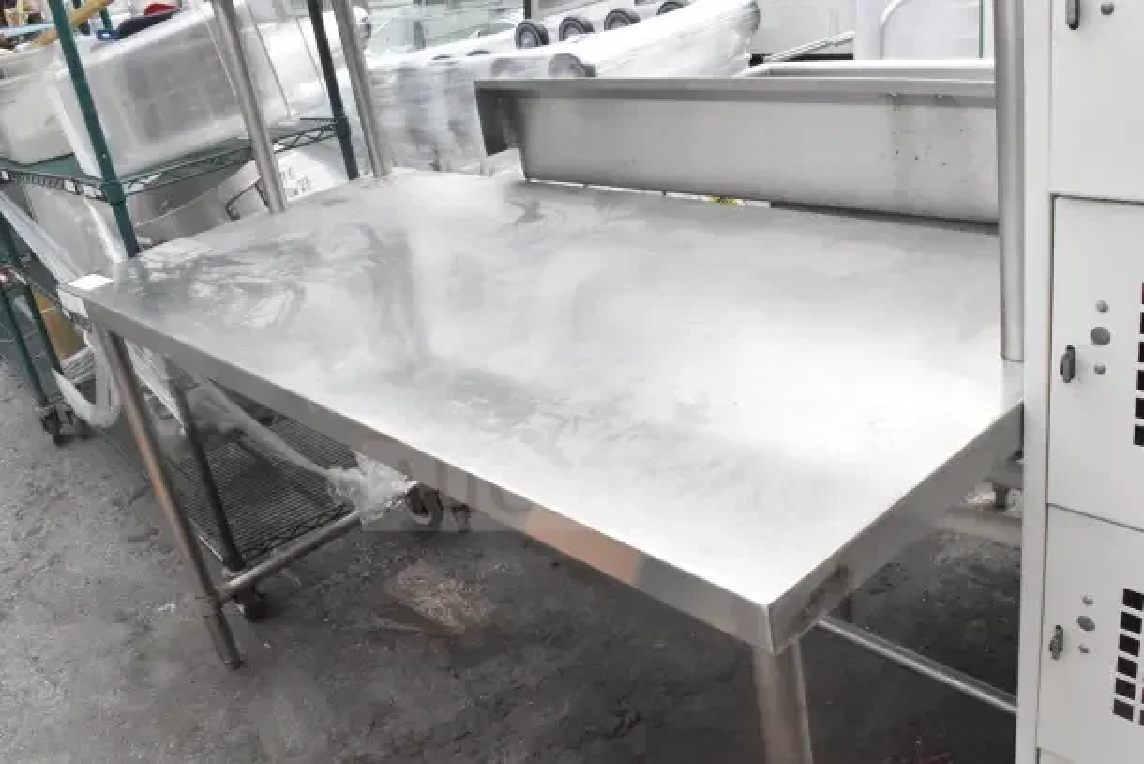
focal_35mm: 34
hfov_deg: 55.1
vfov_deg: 38.4
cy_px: 382
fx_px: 1097
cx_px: 572
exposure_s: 1/1250
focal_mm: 23
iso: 6400
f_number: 18
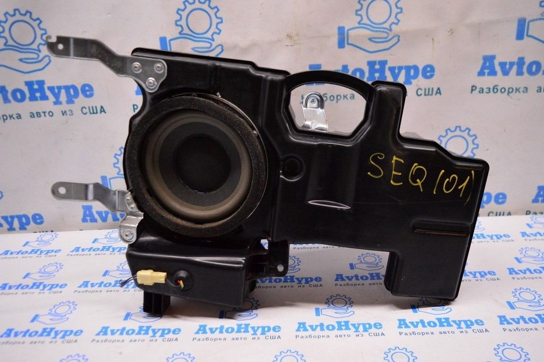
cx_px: 272
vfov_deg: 43.5
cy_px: 181
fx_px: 453
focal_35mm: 30
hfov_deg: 62.0
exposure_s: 1/400
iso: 3200
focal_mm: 20
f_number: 3.8
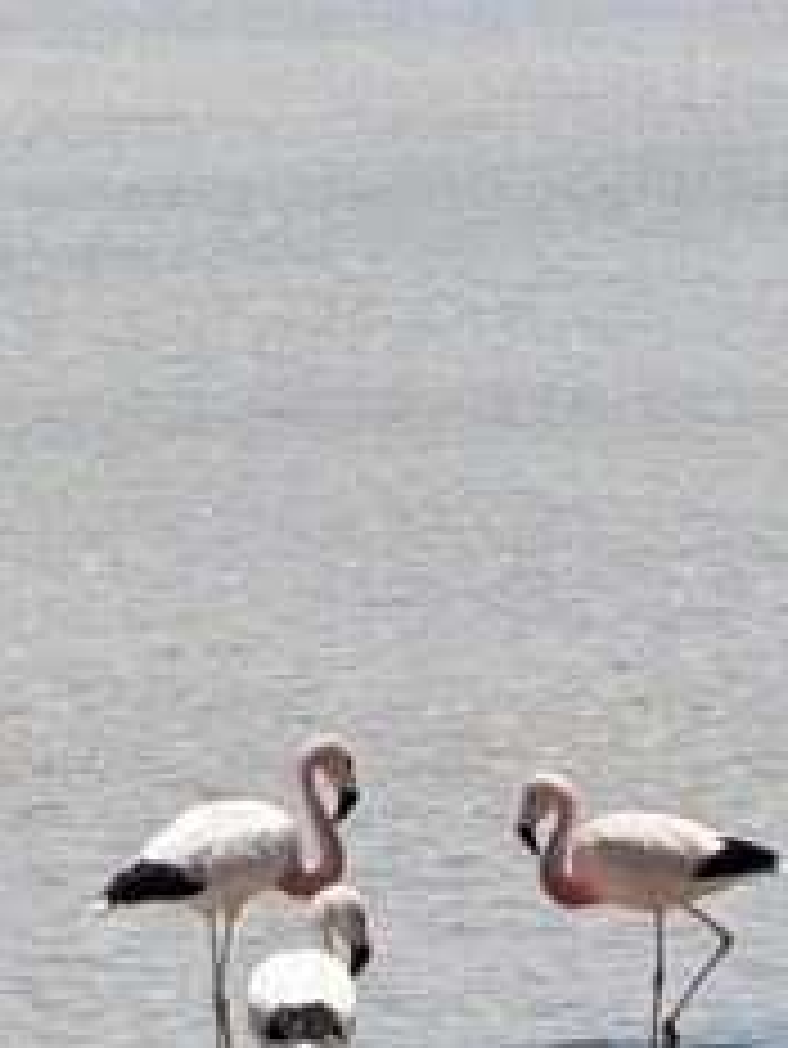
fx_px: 15981
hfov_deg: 2.8
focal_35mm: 527
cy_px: 135
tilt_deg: -1.9
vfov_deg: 3.8
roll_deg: +0.4
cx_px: 680
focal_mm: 15.66
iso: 50
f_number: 2.8
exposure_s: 1/2525
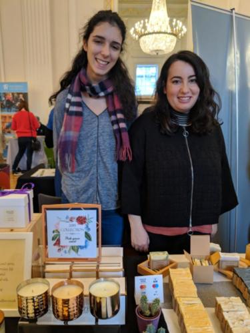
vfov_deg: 65.3
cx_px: 125
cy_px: 166
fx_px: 260
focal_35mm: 27
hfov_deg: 51.4
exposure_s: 1/100
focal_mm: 4.44
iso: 312
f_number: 1.8
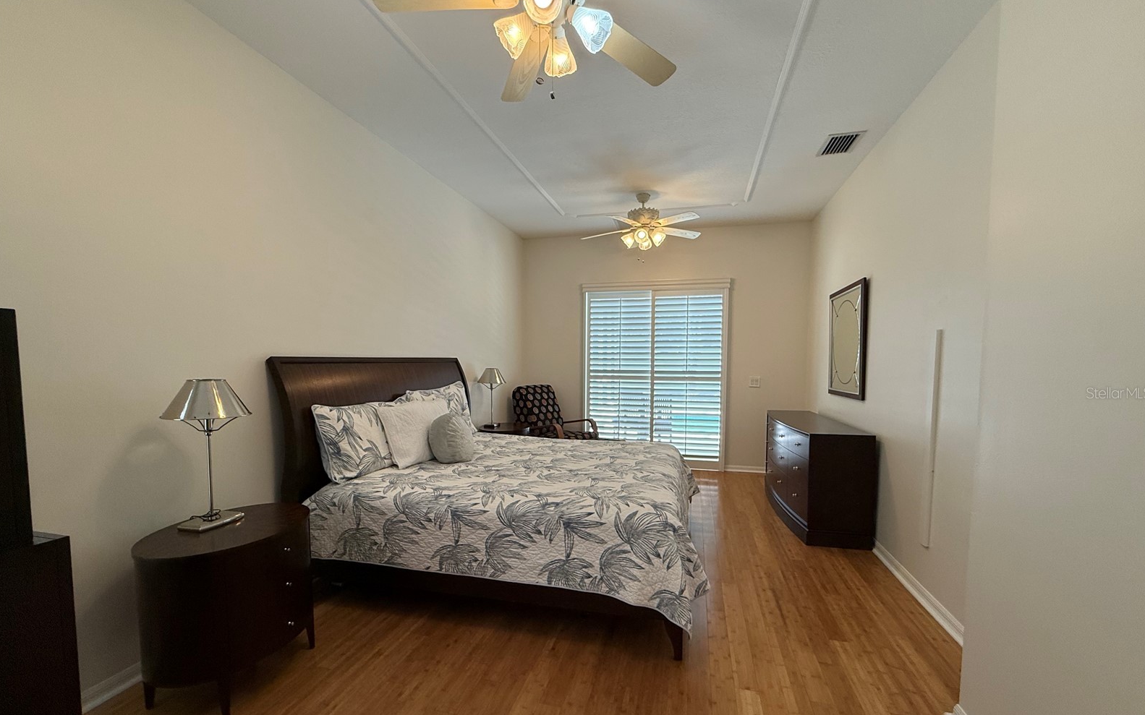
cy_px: 393
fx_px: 468
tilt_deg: -3.6
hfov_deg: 101.5
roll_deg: -0.1
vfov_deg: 74.6
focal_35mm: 15
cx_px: 576
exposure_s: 1/120
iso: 125
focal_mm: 2.22
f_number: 2.2
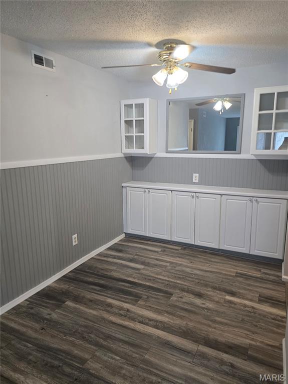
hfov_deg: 58.8
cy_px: 192
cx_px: 144
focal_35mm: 23
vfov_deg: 74.0
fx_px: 255
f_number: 1.7
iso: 320
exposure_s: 1/120
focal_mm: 6.3
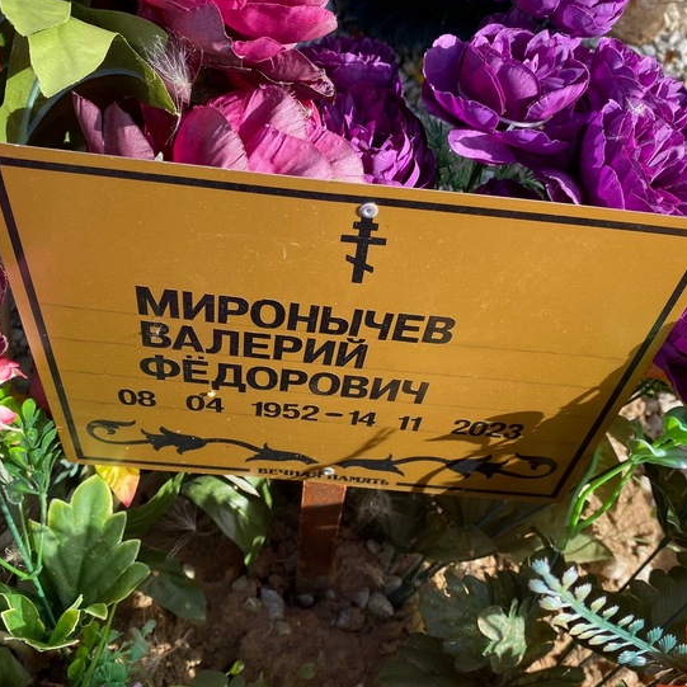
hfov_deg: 48.4
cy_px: 328
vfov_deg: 48.4
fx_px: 763
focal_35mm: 34
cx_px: 378
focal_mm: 4.25
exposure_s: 1/654
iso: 32
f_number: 1.8
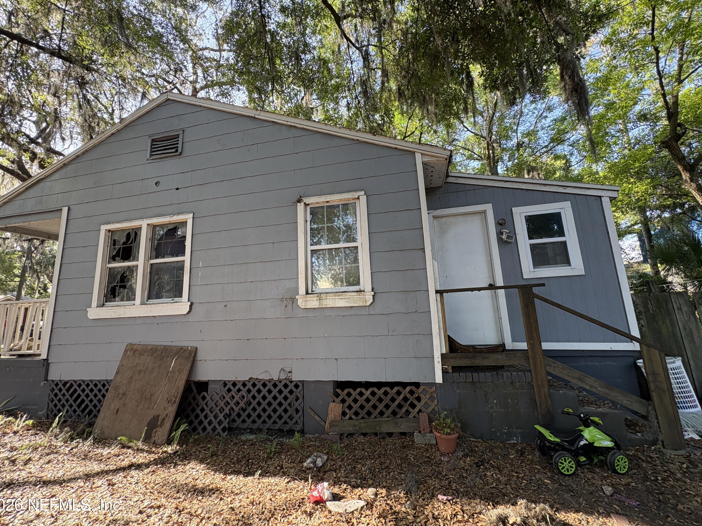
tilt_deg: +11.7
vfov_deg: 81.7
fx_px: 304
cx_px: 351
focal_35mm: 15
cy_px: 249
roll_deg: +3.0
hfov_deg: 98.2
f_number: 2.2
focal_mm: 2.22
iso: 64
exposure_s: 1/128
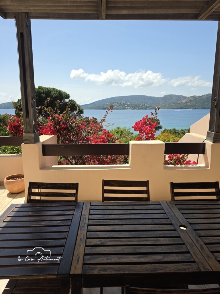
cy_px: 147
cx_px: 110
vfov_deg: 73.9
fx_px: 195
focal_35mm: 23
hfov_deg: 58.9
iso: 64
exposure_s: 1/7622
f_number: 1.4
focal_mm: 6.5
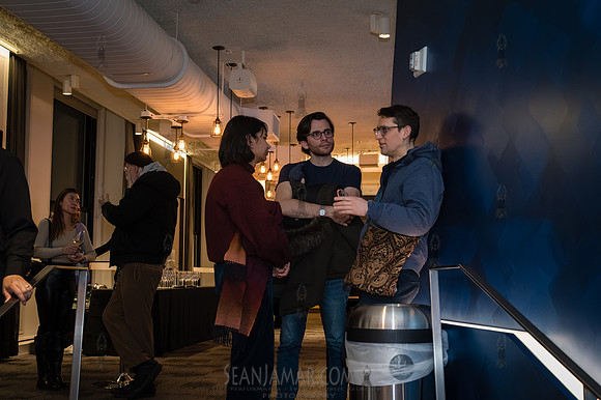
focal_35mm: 43
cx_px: 300
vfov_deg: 31.2
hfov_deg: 45.5
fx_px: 717
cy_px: 200
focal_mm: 35
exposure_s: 1/200
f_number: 5
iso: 6400
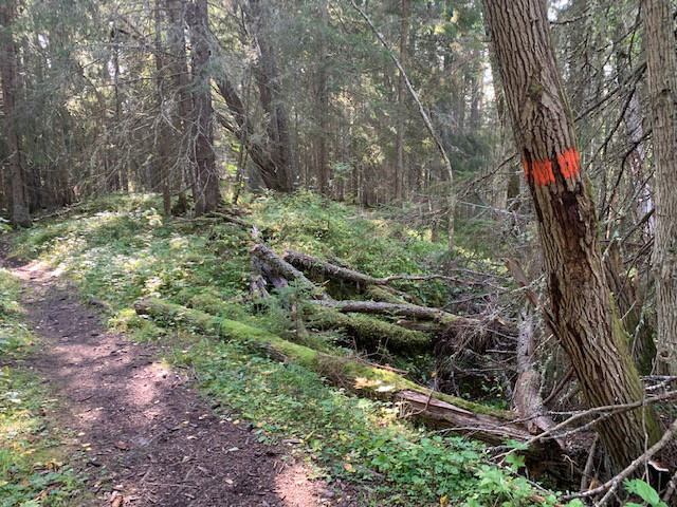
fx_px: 508
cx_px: 338
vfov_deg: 53.1
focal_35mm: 26
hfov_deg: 67.3
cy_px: 254
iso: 160
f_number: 1.8
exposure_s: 1/60
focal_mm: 4.25
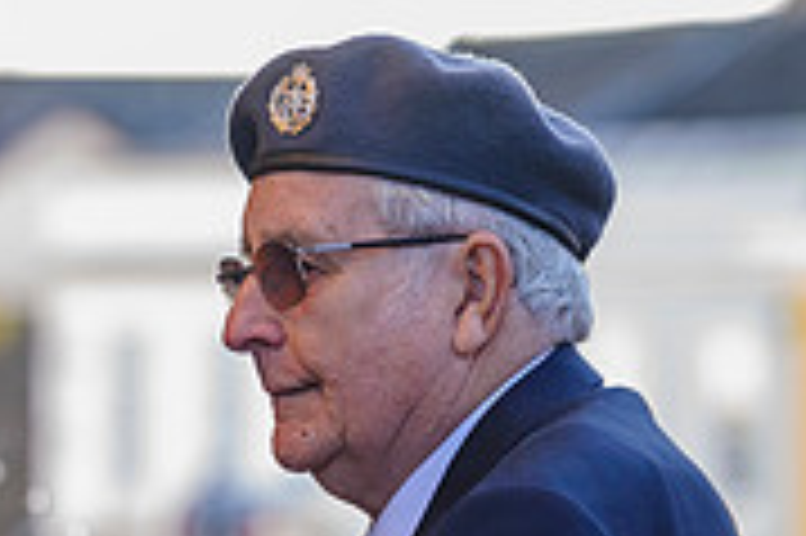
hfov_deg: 4.0
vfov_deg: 2.7
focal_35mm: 510
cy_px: 775
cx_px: -103
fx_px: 11408
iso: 800
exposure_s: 1/250
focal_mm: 145
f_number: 4
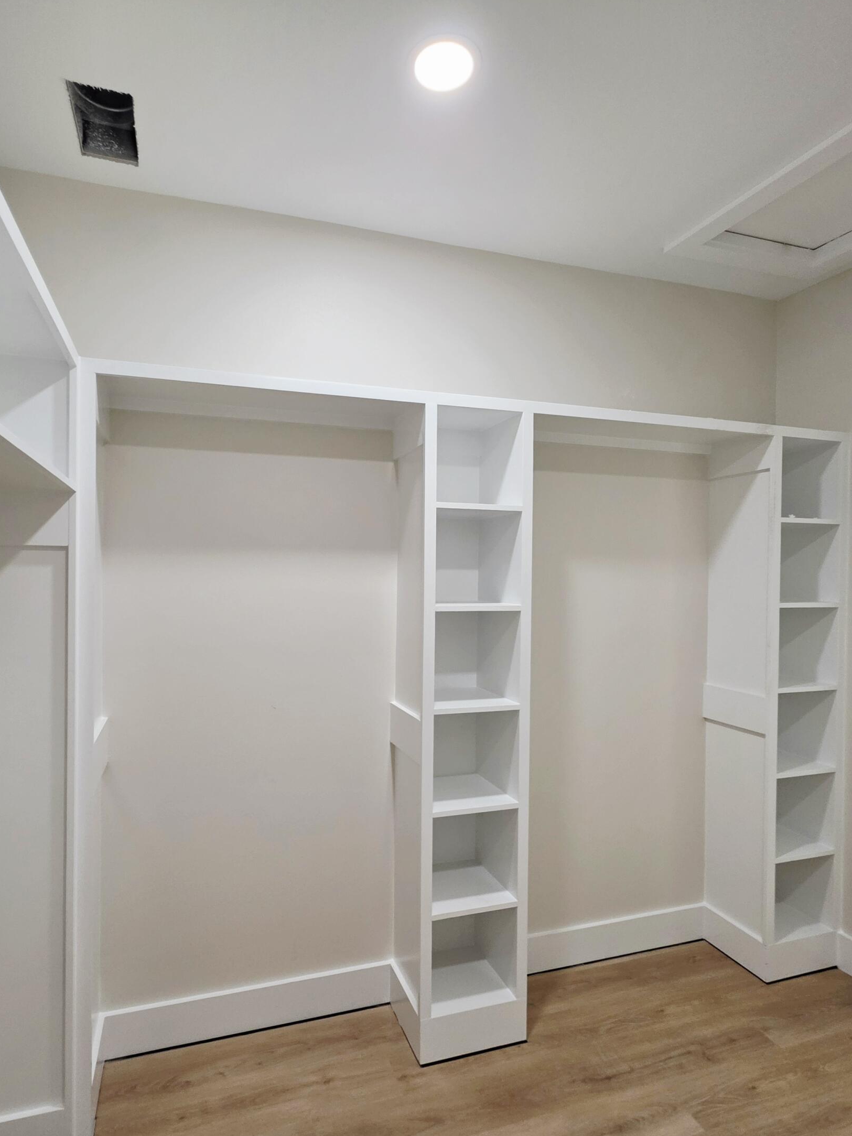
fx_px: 591
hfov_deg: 71.5
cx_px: 389
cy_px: 576
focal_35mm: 18
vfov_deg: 87.8
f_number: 1.9
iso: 160
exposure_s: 1/120
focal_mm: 2.2
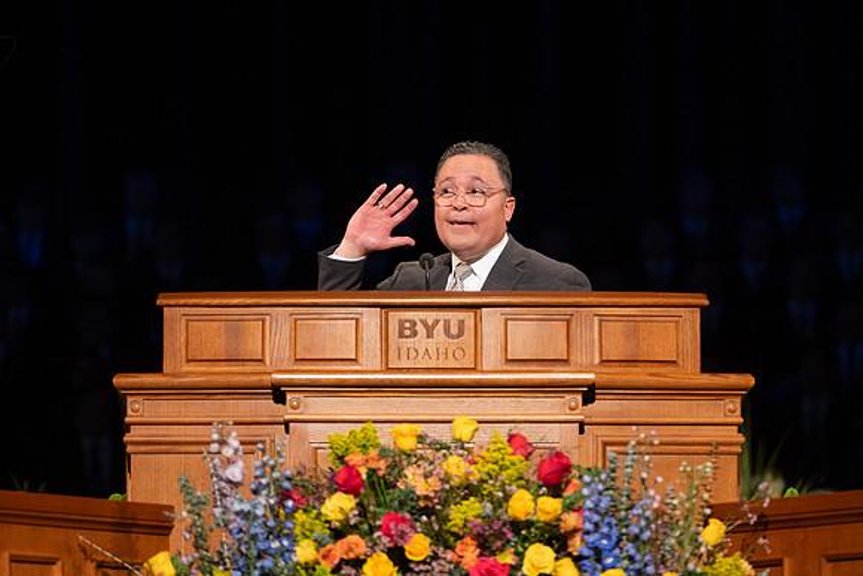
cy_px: 252
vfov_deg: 5.9
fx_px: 5596
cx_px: 473
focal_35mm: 233
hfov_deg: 8.8
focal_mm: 200
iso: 1000
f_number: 3.2
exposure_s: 1/320
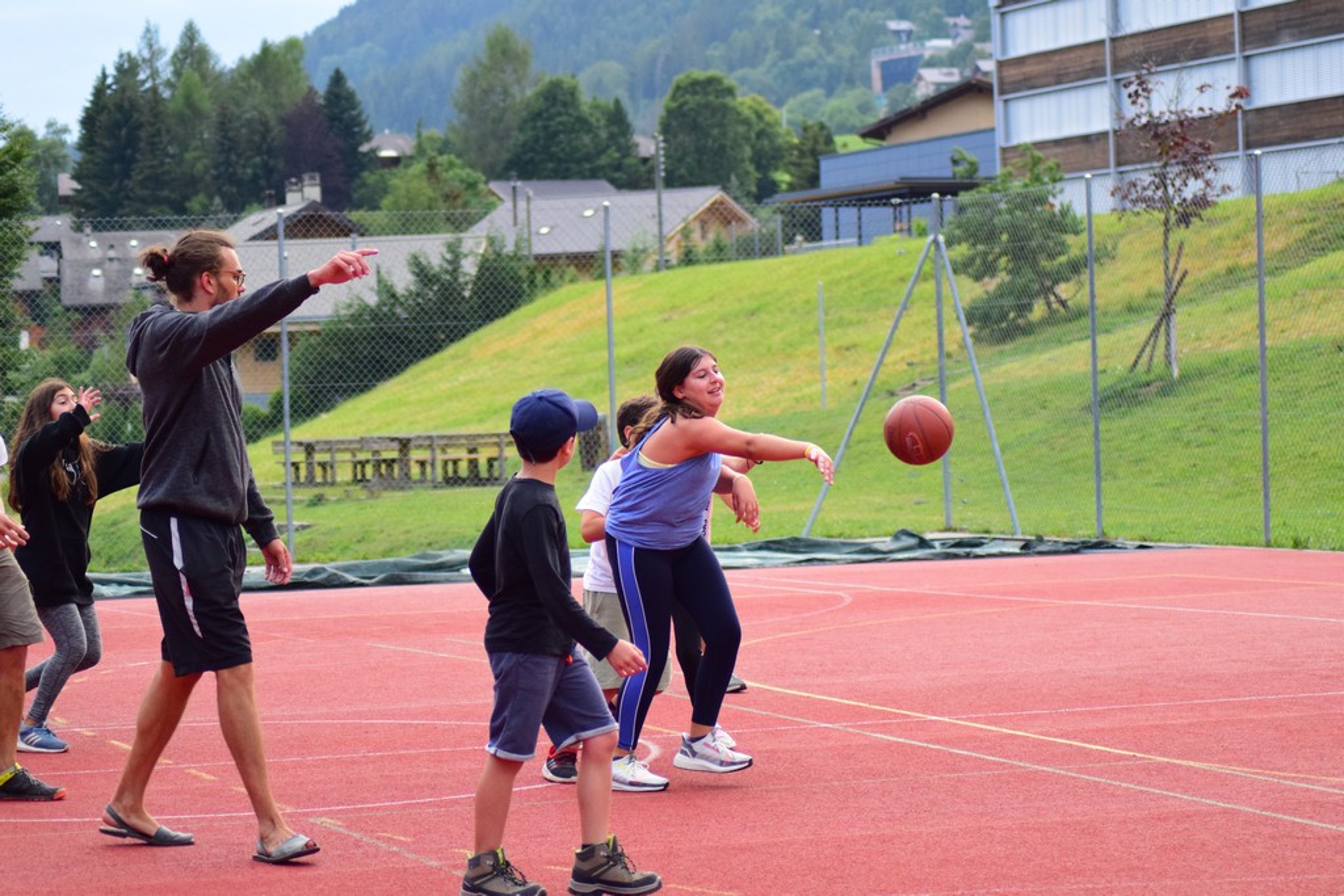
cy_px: 448
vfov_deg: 13.0
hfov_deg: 19.5
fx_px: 3920
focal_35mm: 105
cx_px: 672
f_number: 4
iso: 1600
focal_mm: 70
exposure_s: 1/1000
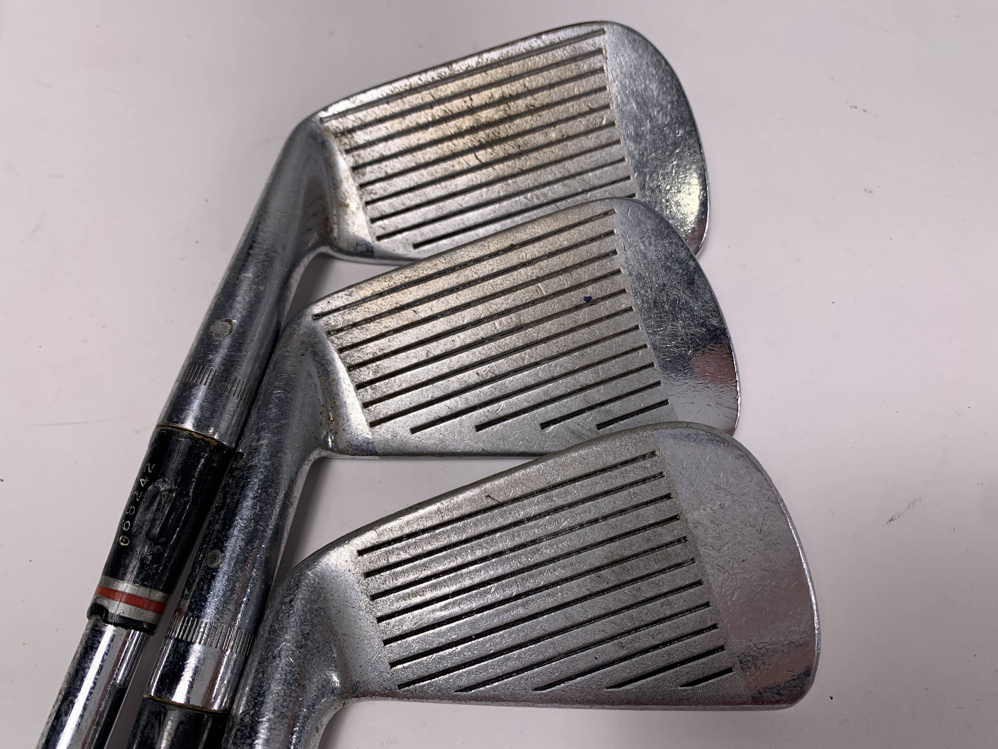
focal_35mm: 26
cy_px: 374
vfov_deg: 53.1
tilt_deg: -66.5
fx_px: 750
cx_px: 499
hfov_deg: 67.3
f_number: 1.8
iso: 25
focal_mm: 4.25
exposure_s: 1/349
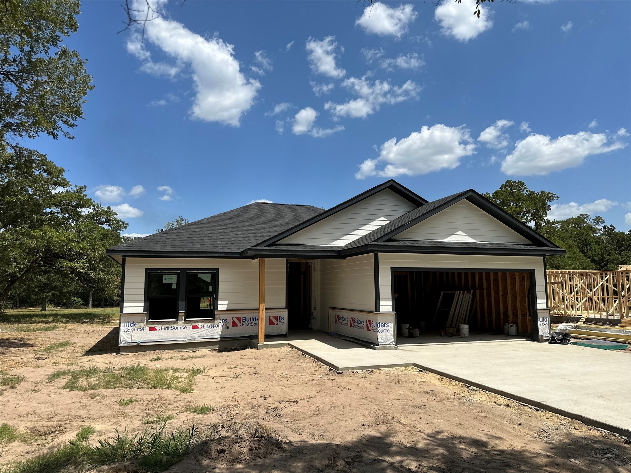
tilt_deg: +5.7
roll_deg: +0.4
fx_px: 437
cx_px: 316
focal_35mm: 24
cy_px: 236
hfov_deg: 71.6
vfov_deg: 56.8
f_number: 1.78
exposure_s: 1/6623
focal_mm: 6.86
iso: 80
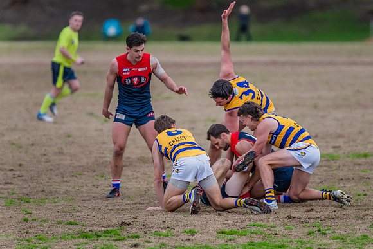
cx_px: 209
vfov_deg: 3.7
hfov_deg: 5.5
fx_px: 3891
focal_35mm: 375
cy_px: 132
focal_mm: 300
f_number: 2.8
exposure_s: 1/2000
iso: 1100
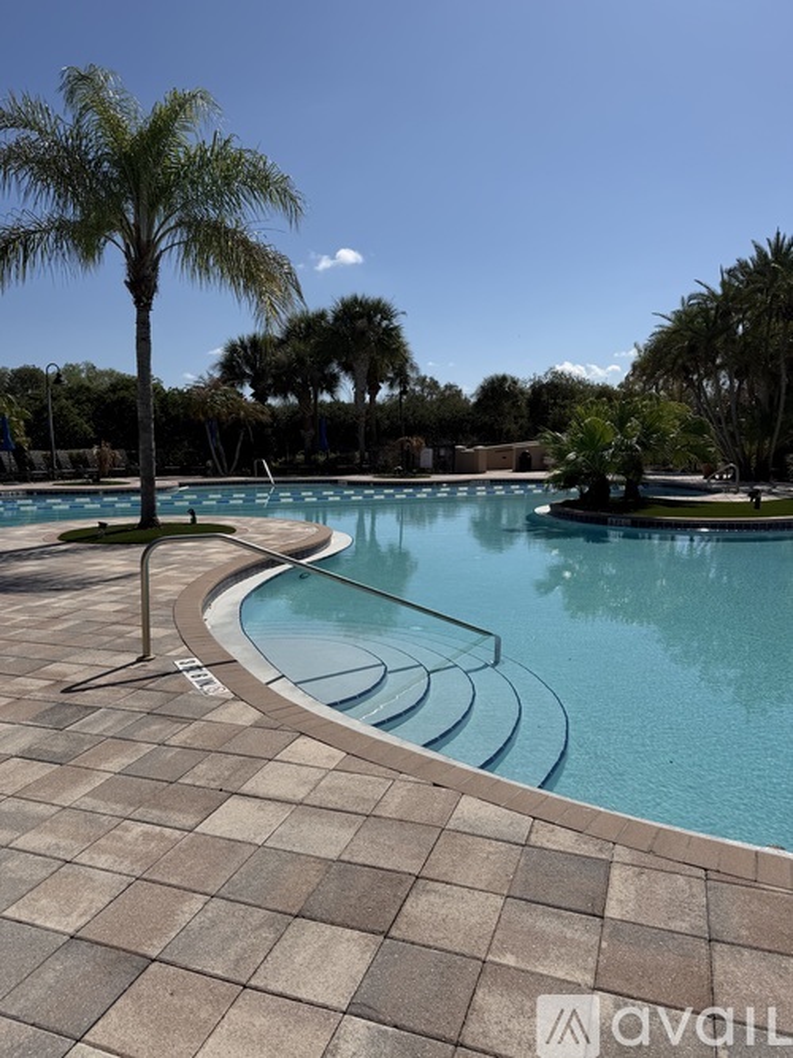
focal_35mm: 24
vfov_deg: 71.6
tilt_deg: -6.6
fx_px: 733
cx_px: 396
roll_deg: +0.3
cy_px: 529
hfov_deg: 56.8
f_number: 1.78
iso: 80
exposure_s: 1/11905
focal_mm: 6.76
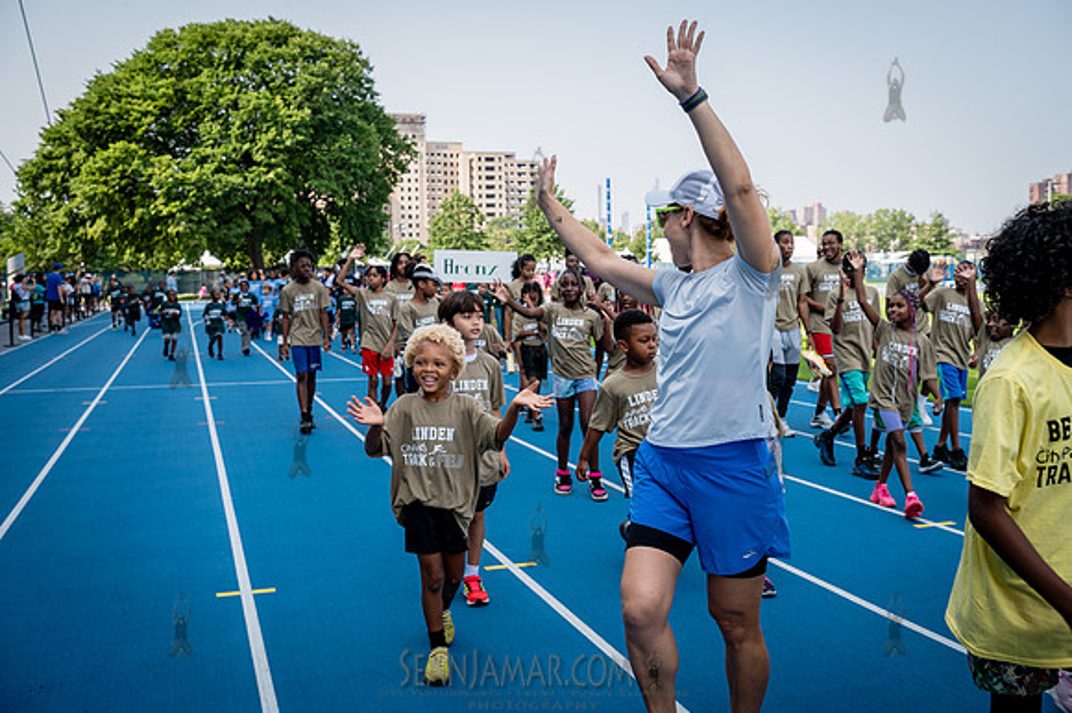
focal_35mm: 35
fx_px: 1042
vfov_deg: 37.8
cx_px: 536
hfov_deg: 54.5
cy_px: 356
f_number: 5
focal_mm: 35
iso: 100
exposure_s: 1/250
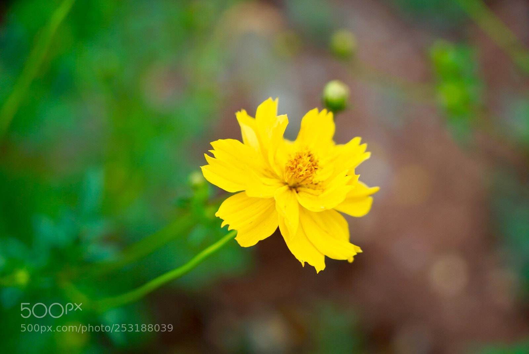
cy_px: 177
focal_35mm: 70
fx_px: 1029
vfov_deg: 19.5
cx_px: 264
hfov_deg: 28.8
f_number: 4
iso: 100
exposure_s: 1/160
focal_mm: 70
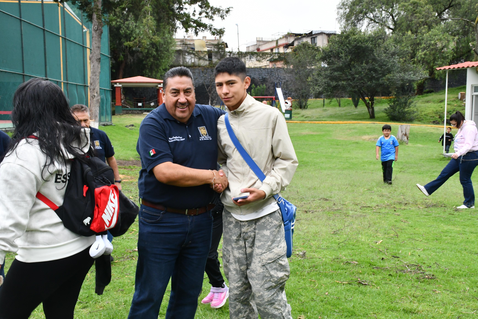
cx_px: 239
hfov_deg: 48.5
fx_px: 531
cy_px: 160
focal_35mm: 40
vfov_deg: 33.4
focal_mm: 27
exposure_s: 1/160
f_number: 16
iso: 1250
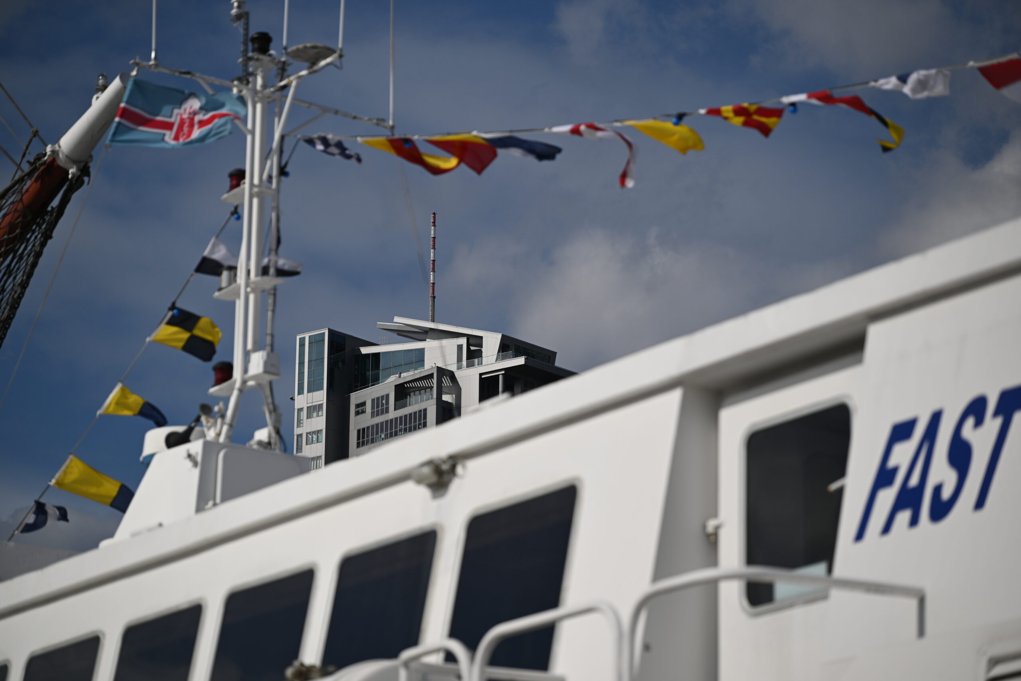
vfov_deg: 11.4
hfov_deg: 17.1
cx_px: 510
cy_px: 340
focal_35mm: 120
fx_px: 3403
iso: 100
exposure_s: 1/4000
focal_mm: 120
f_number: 4
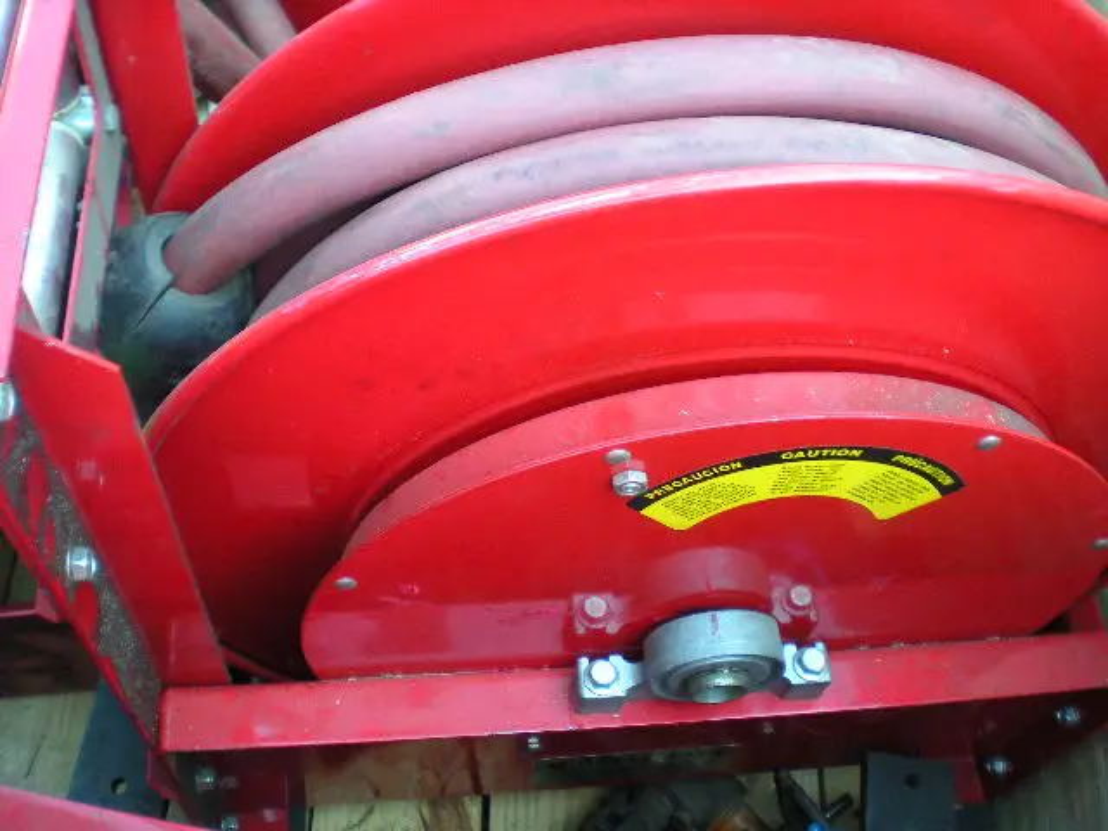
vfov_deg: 37.7
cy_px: 416
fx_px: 1216
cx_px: 554
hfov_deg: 49.0
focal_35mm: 38
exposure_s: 1/55.7
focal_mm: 6.3
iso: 169
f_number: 3.1
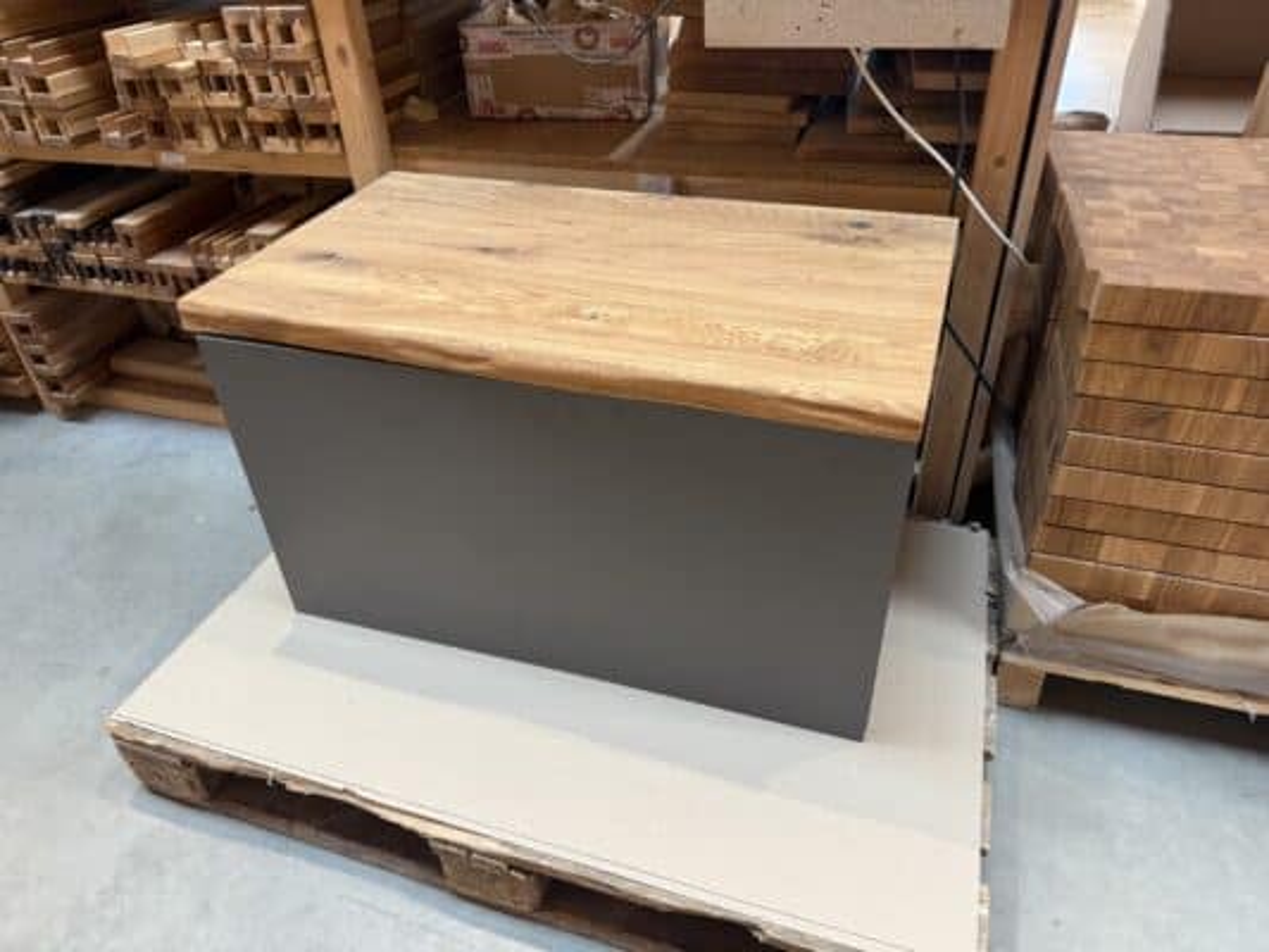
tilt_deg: -35.9
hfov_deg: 71.6
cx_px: 634
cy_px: 476
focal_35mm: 24
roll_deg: +3.1
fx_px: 880
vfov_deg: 56.8
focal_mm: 6.76
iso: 200
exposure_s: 1/60
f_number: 1.78
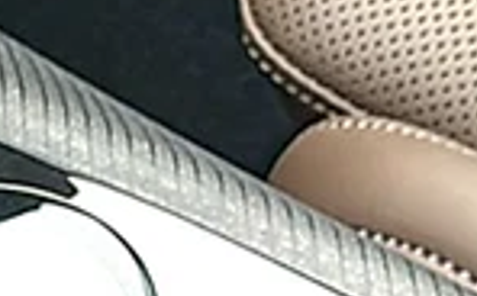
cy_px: 407
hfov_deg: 10.4
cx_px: -222
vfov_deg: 6.6
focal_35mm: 196
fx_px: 2544
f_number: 1.78
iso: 80
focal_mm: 6.86
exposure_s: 1/98
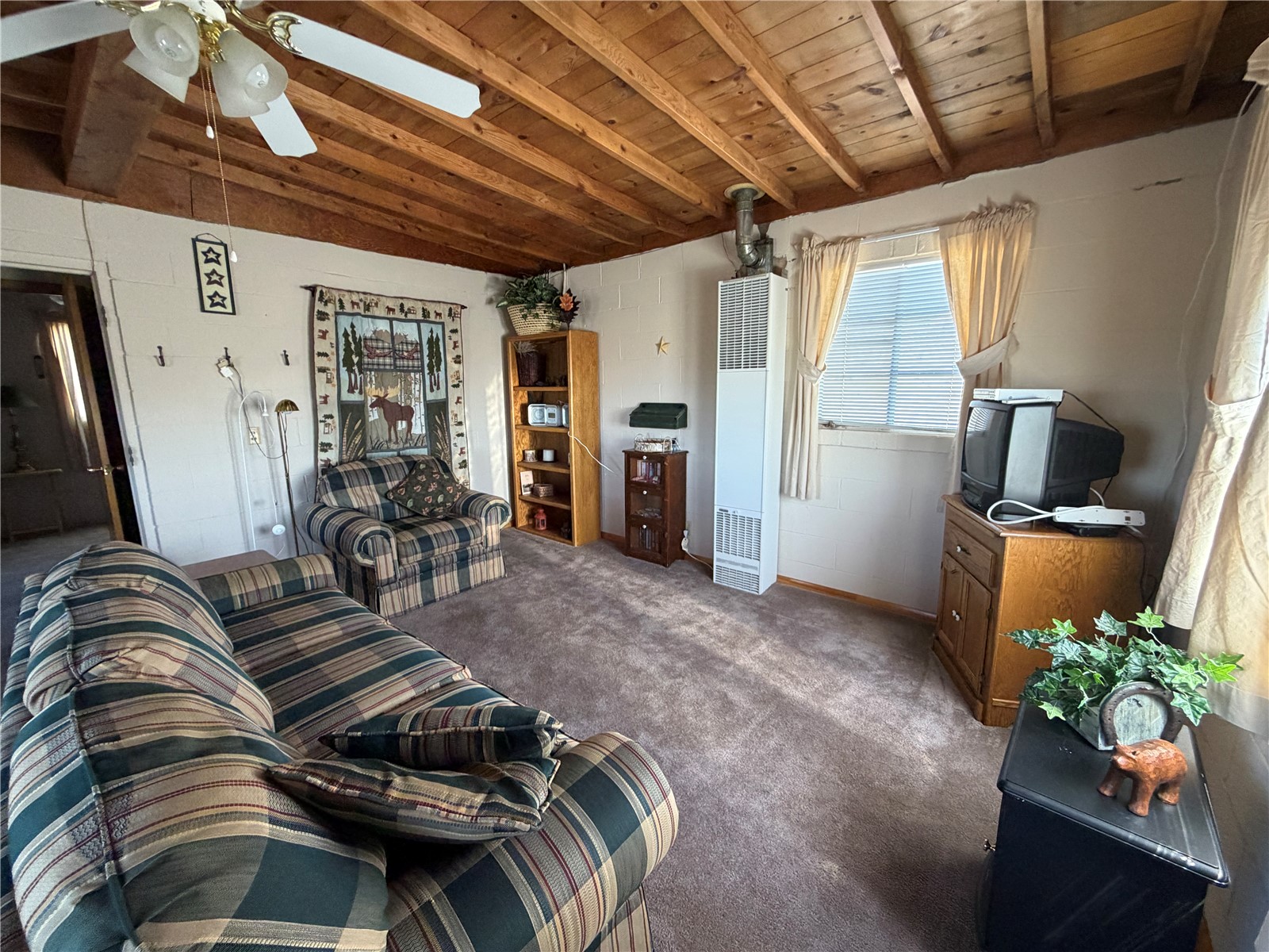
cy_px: 476
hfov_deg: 102.1
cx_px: 634
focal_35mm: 14
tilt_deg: -10.4
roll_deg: +1.1
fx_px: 513
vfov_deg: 85.7
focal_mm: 2.22
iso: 320
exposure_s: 1/83
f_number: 2.2
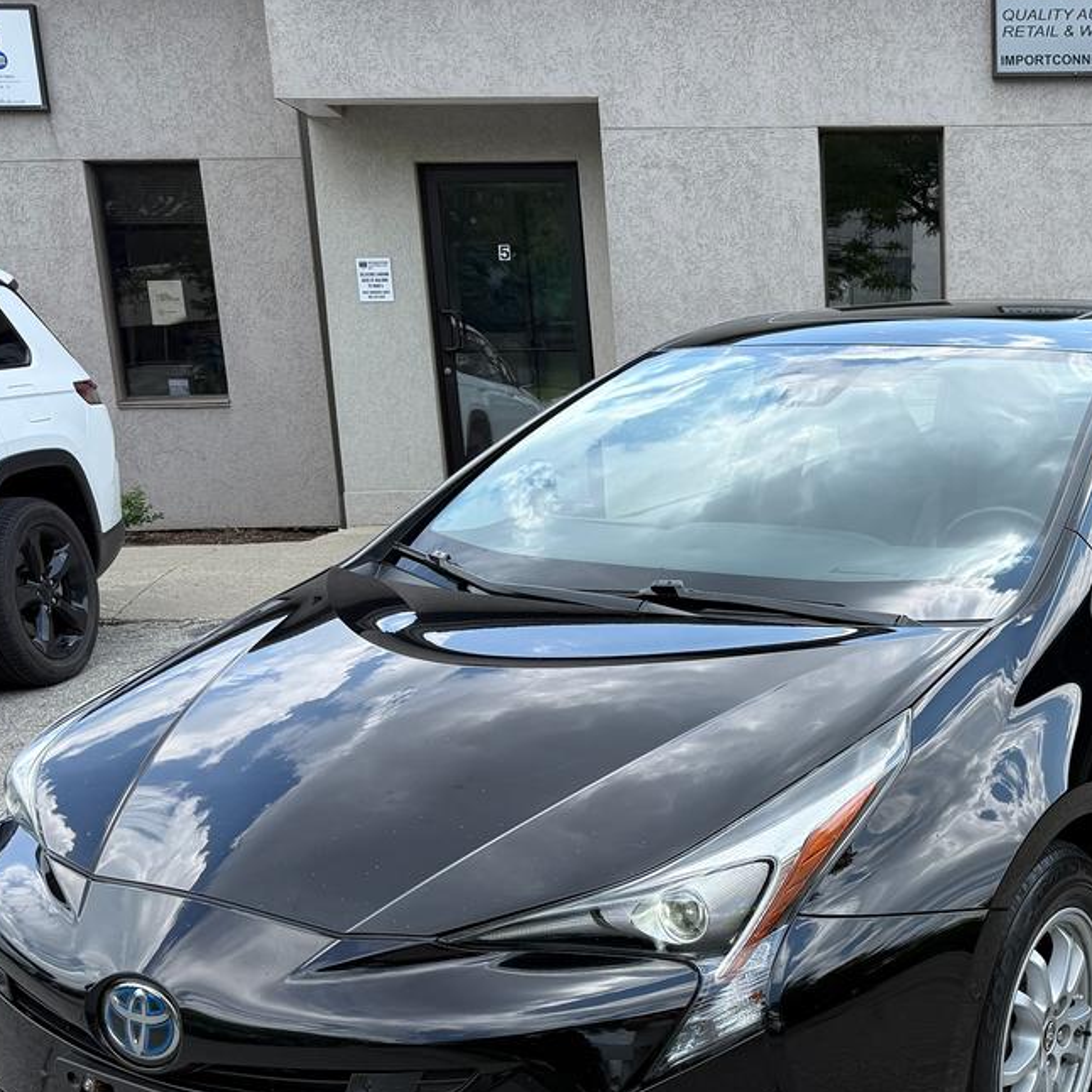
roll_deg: +0.1
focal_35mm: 42
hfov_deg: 37.8
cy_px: 722
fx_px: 1499
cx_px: 950
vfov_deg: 39.6
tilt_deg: -13.0
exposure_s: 1/1385
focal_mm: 6.76
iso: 80
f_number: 1.78
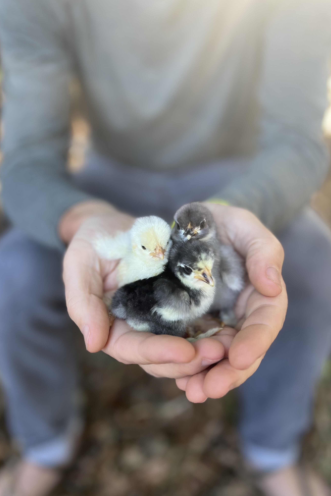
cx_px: 153
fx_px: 386
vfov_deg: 65.5
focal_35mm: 28
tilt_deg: -30.0
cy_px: 251
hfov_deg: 46.4
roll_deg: +2.5
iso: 100
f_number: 1.5
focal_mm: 5.7
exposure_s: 1/121
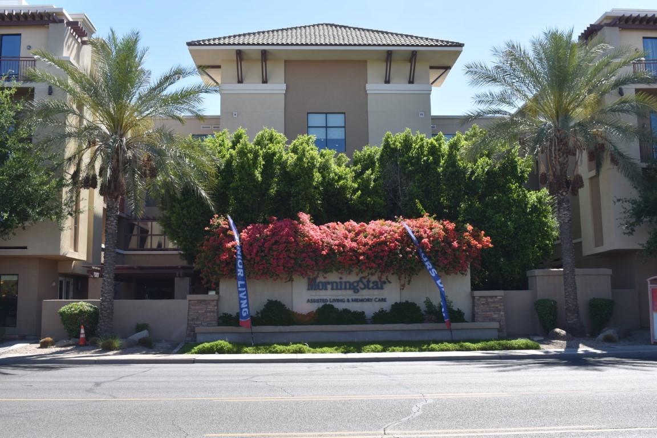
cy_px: 219
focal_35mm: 36
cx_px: 328
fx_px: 657
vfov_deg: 36.9
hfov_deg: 53.1
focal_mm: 24
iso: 180
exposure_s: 1/250
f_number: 8
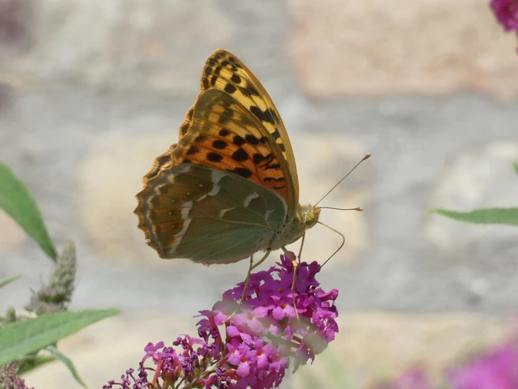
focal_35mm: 236
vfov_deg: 6.3
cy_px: 194
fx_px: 3532
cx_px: 259
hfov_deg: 8.4
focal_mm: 42.3
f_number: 7.1
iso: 80
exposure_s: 1/80
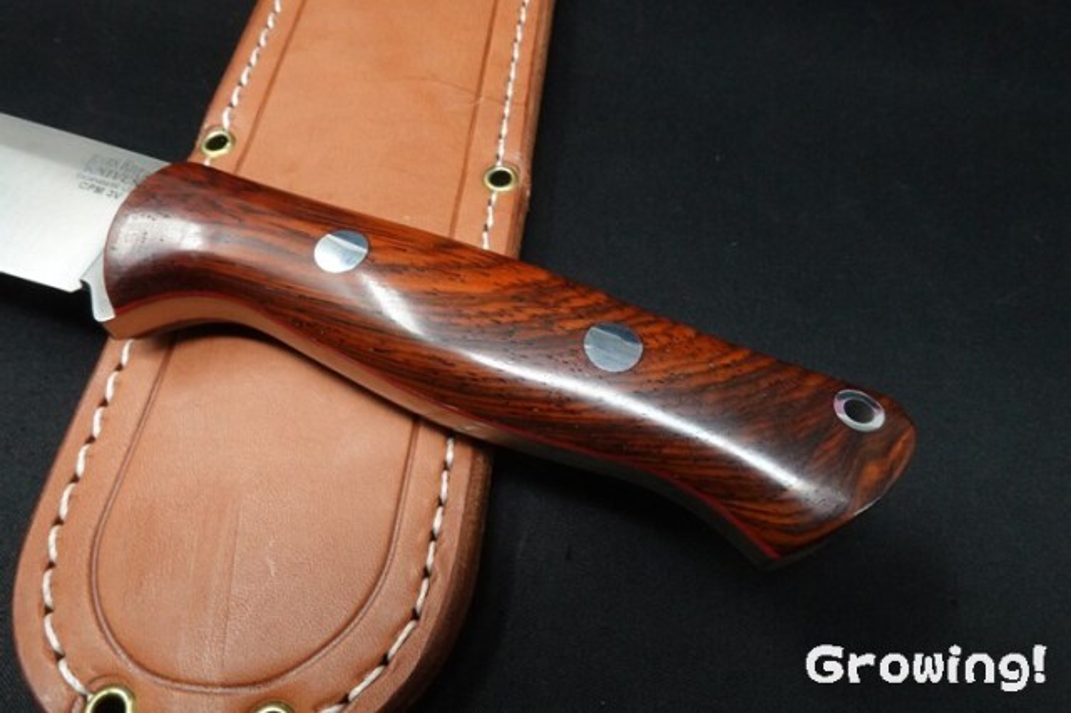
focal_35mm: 24
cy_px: 356
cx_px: 536
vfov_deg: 53.1
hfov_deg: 73.8
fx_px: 714
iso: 1600
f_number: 11
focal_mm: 9
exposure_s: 1/30
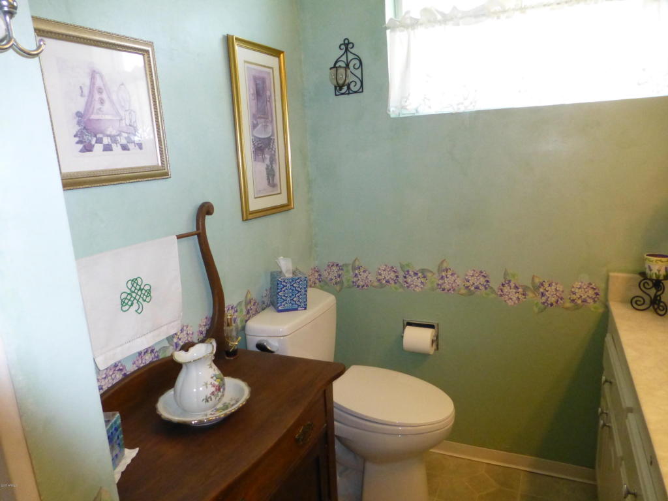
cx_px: 334
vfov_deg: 56.8
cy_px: 250
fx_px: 463
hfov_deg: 71.6
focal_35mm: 24
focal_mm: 4.3
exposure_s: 1/60
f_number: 3.3
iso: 800
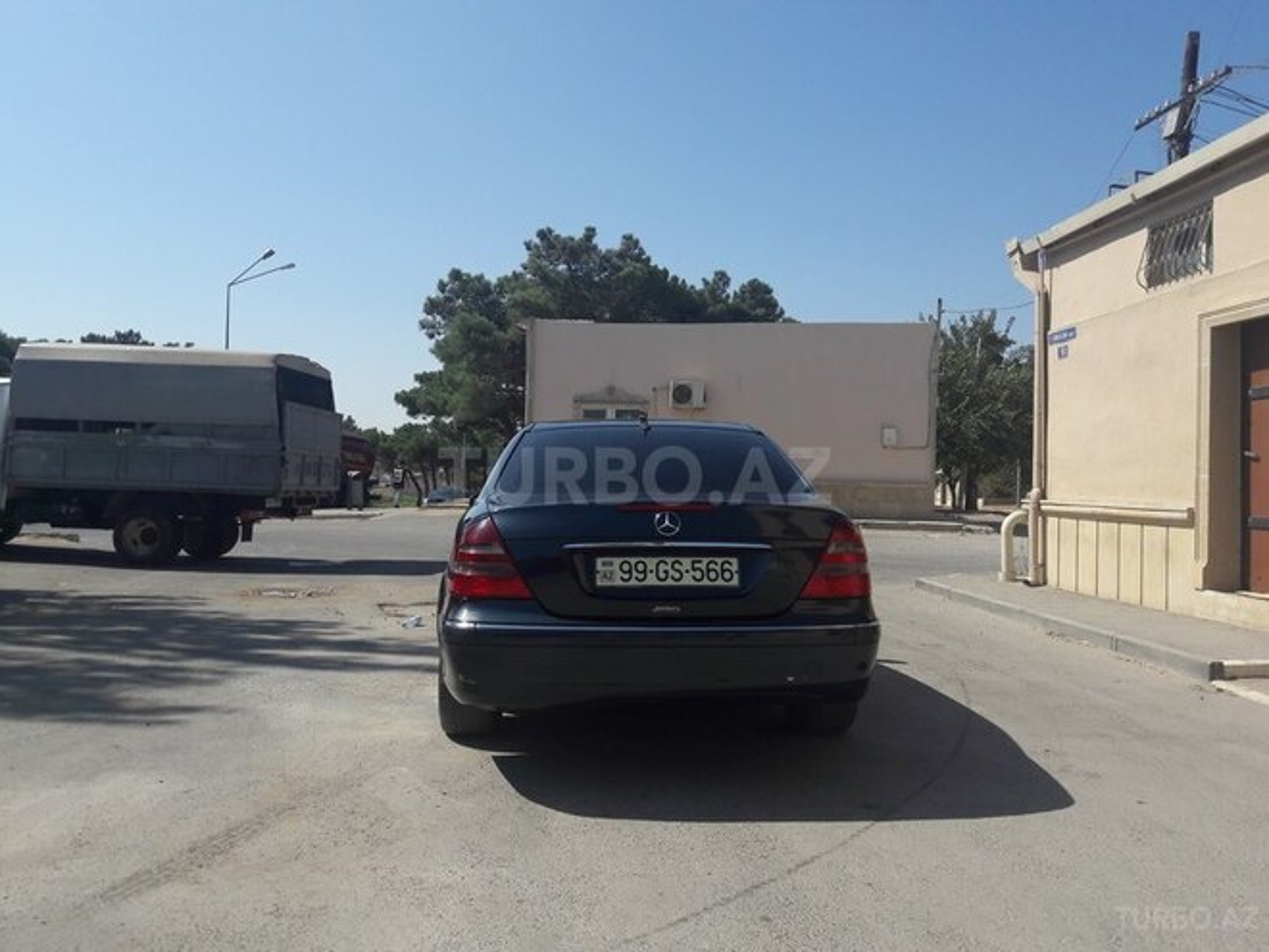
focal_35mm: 28
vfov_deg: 49.7
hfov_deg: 63.4
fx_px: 1026
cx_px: 634
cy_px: 476
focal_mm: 3.7
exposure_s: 1/2198
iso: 40
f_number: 1.9
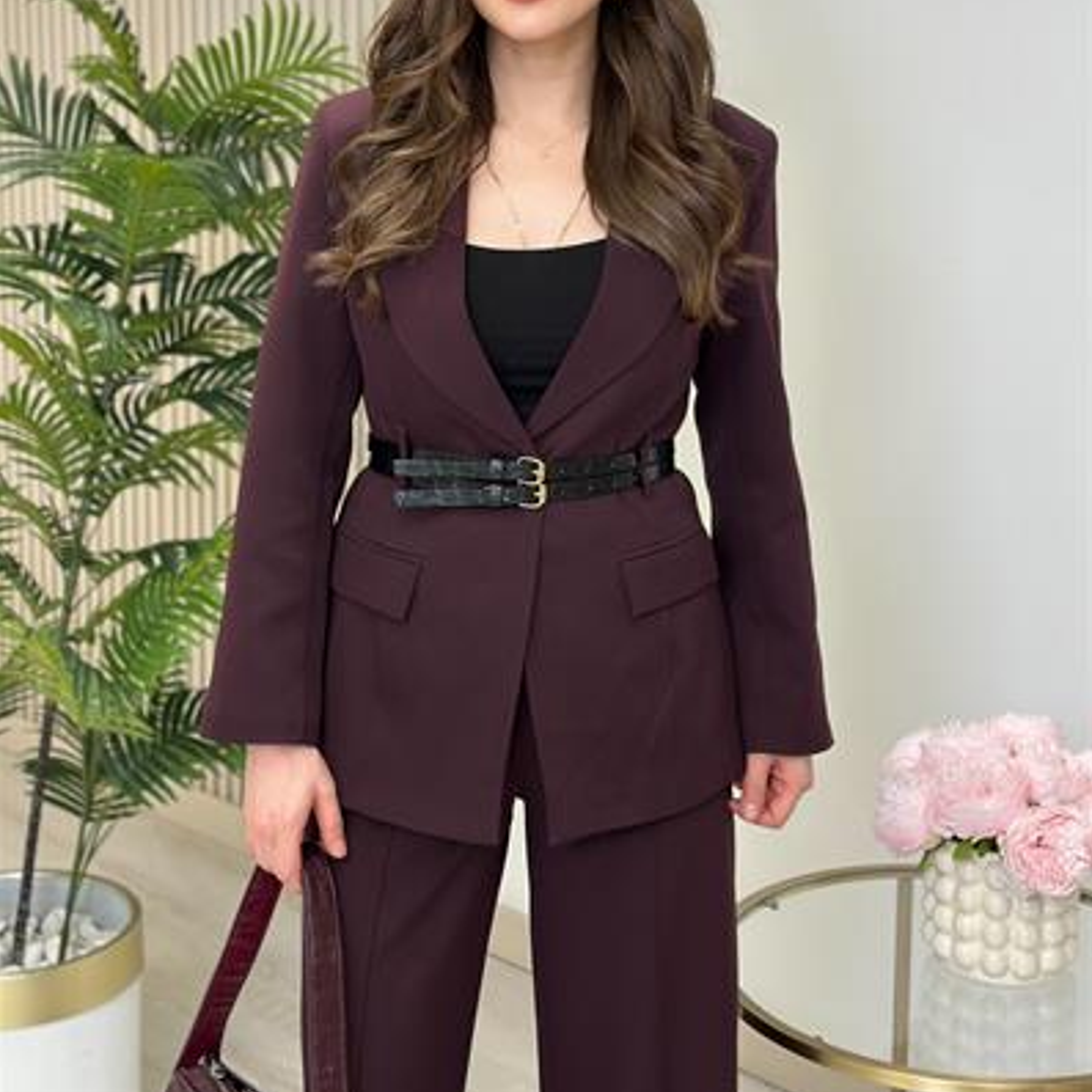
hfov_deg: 30.0
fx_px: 2034
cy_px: 370
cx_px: 545
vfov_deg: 29.8
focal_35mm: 57
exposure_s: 1/172
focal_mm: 6.86
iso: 100
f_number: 1.78
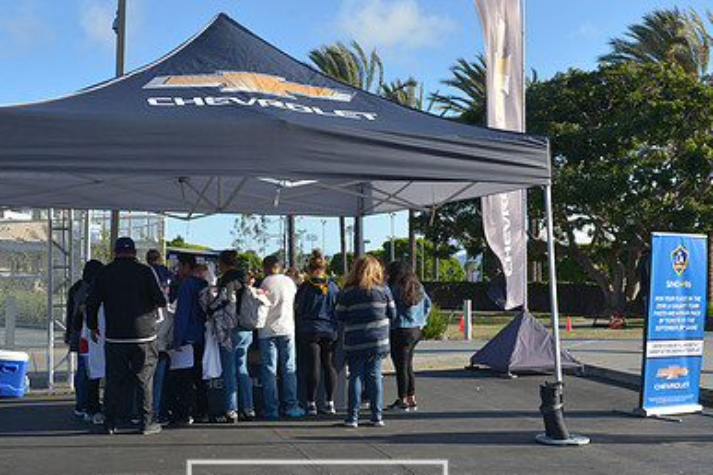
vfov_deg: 28.1
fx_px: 951
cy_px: 209
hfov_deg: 41.1
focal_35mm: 48
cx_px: 317
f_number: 9
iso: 250
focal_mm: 32
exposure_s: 1/320
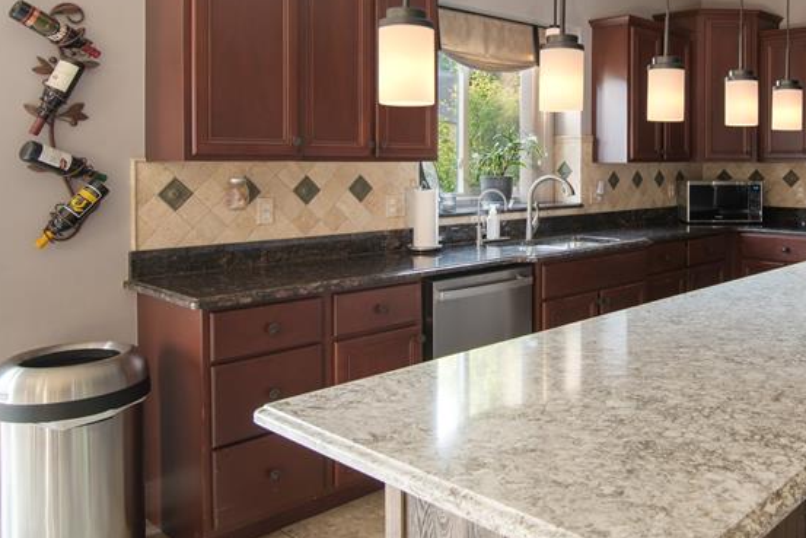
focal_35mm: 50
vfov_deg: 26.8
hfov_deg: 38.6
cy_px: 177
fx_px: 1120
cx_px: 596
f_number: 9
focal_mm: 27
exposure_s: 1/1.25
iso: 320
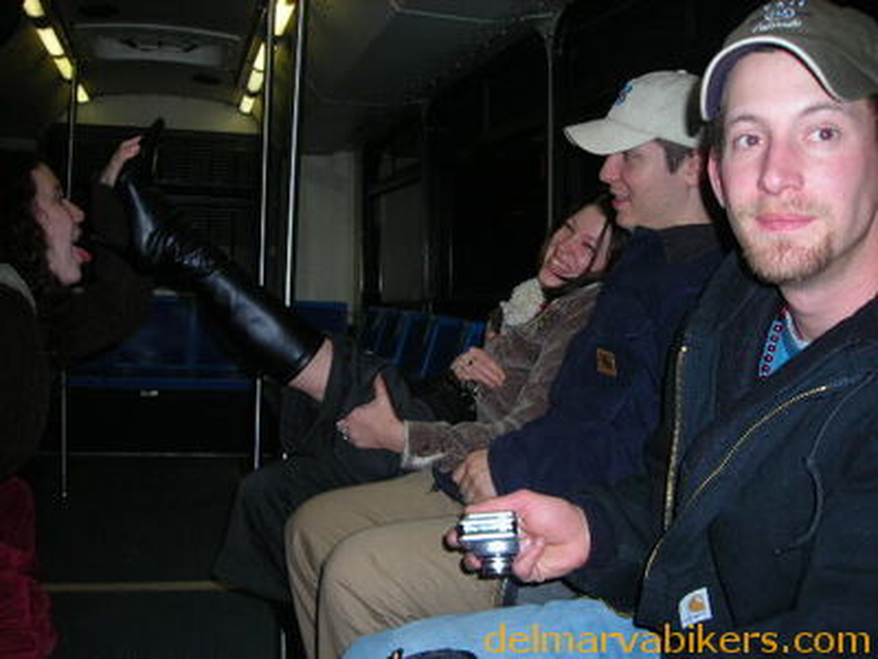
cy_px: 330
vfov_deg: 37.7
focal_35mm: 38
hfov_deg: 49.0
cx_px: 439
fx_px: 964
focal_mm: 6.3
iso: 73
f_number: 3.2
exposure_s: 1/60.1
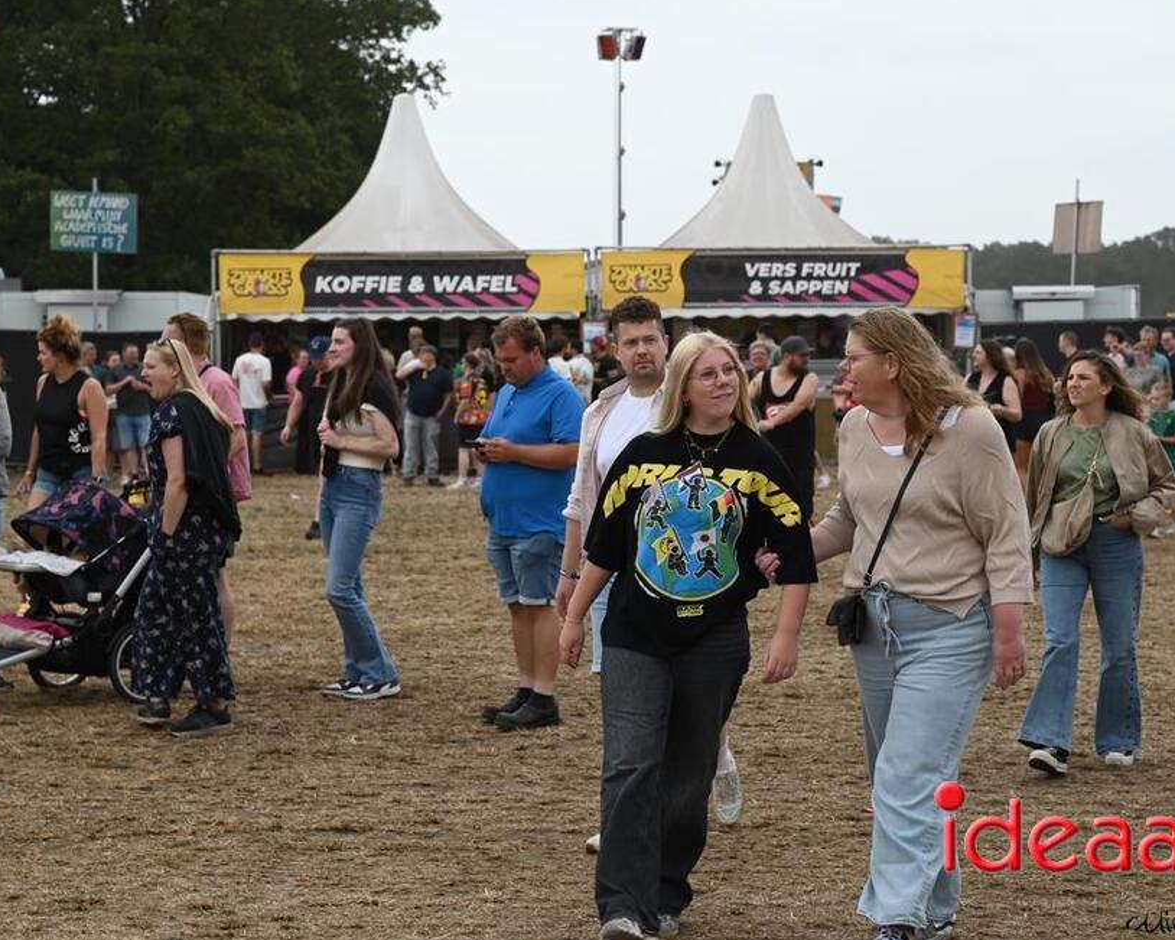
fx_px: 2782
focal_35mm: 80
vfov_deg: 19.2
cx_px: 564
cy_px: 467
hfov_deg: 23.8
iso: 320
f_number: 5.6
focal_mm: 70
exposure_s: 1/500
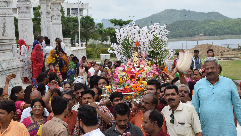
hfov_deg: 25.9
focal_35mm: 82
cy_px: 80
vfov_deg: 14.7
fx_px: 524
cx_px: 121
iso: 800
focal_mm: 52
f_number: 13
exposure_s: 1/640
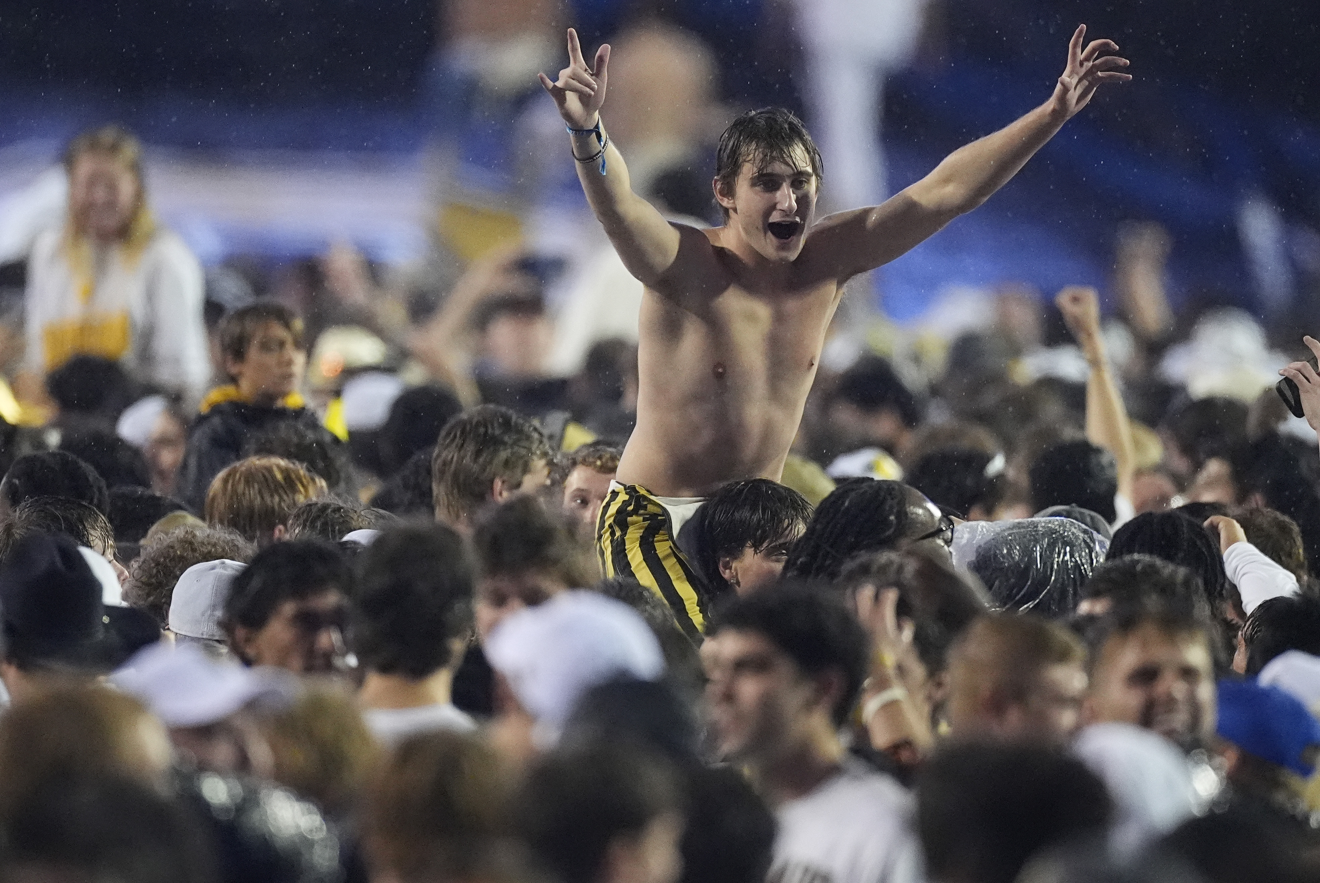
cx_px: 660
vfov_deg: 1.5
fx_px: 33028
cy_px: 442
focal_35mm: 900
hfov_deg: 2.3
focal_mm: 600
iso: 6400
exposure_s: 1/1600
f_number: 4
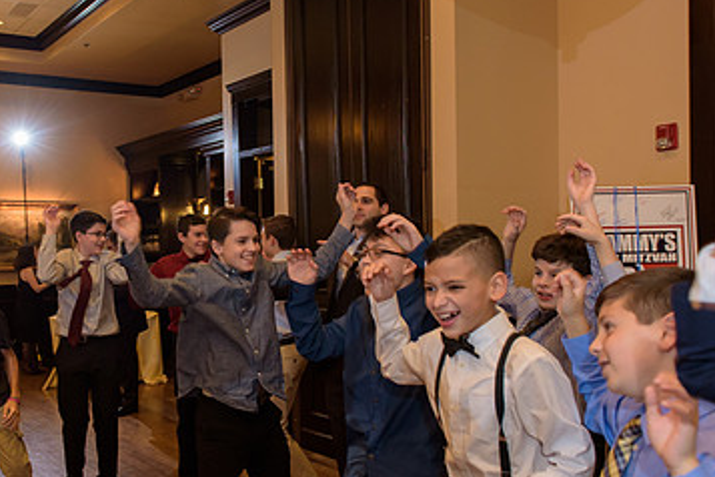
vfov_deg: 34.2
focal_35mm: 39
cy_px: 262
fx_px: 775
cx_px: 270
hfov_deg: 49.1
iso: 1600
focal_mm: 24
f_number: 3.2
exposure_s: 1/125
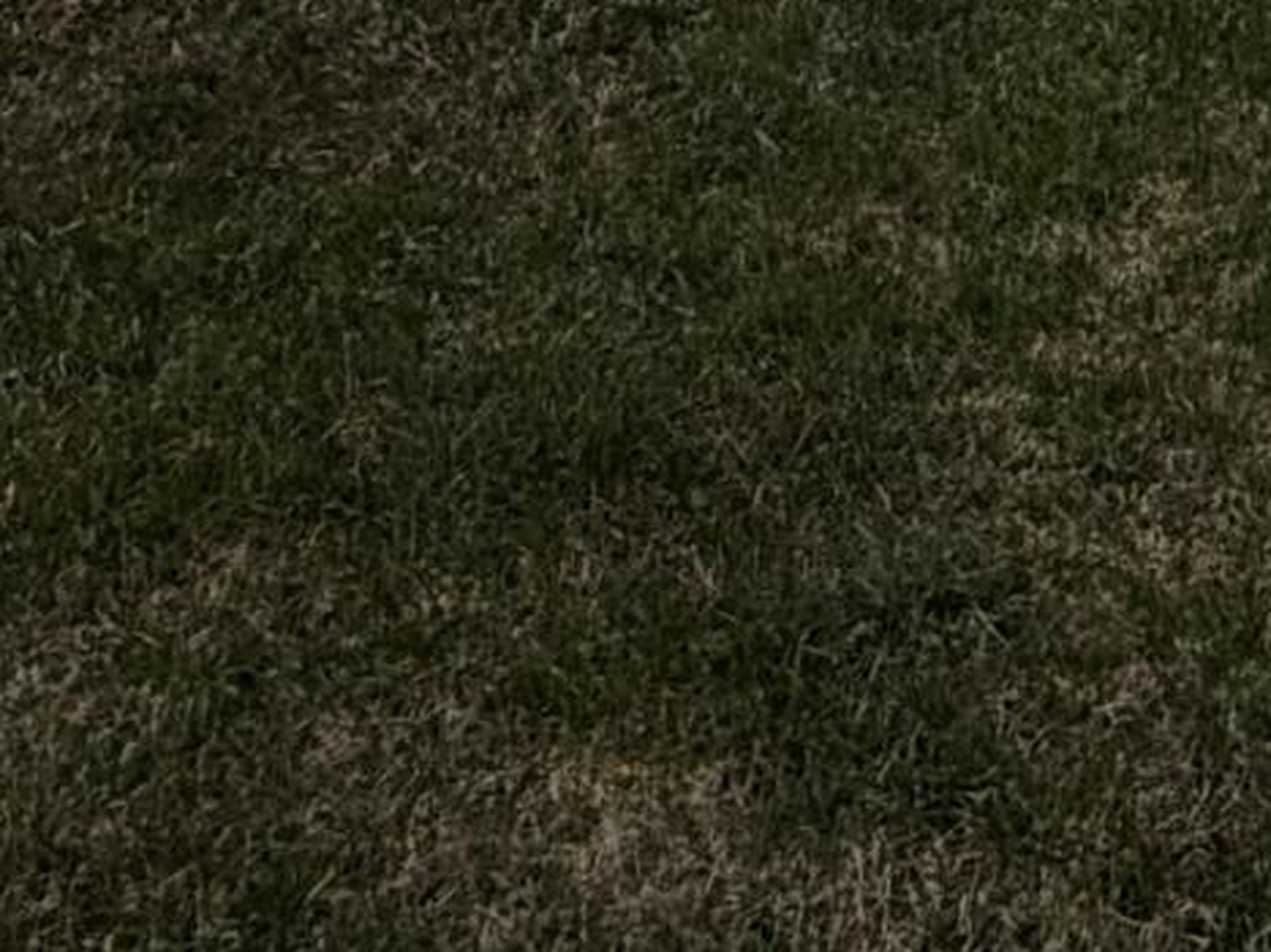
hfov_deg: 21.5
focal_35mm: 90
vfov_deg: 11.2
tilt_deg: +4.3
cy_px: -1812
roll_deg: +1.8
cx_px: 1029
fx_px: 3304
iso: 40
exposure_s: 1/644
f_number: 2.2
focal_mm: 2.22
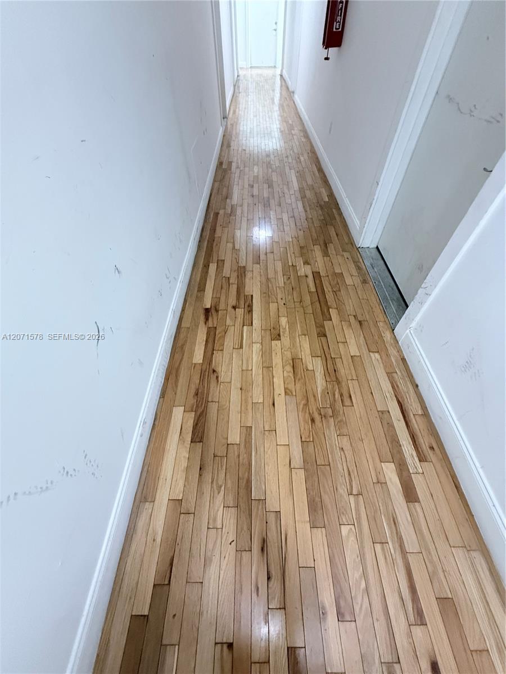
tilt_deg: -49.6
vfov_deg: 102.1
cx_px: 253
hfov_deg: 85.7
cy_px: 337
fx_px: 273
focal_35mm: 14
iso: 640
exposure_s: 1/60
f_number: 2.2
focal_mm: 2.22
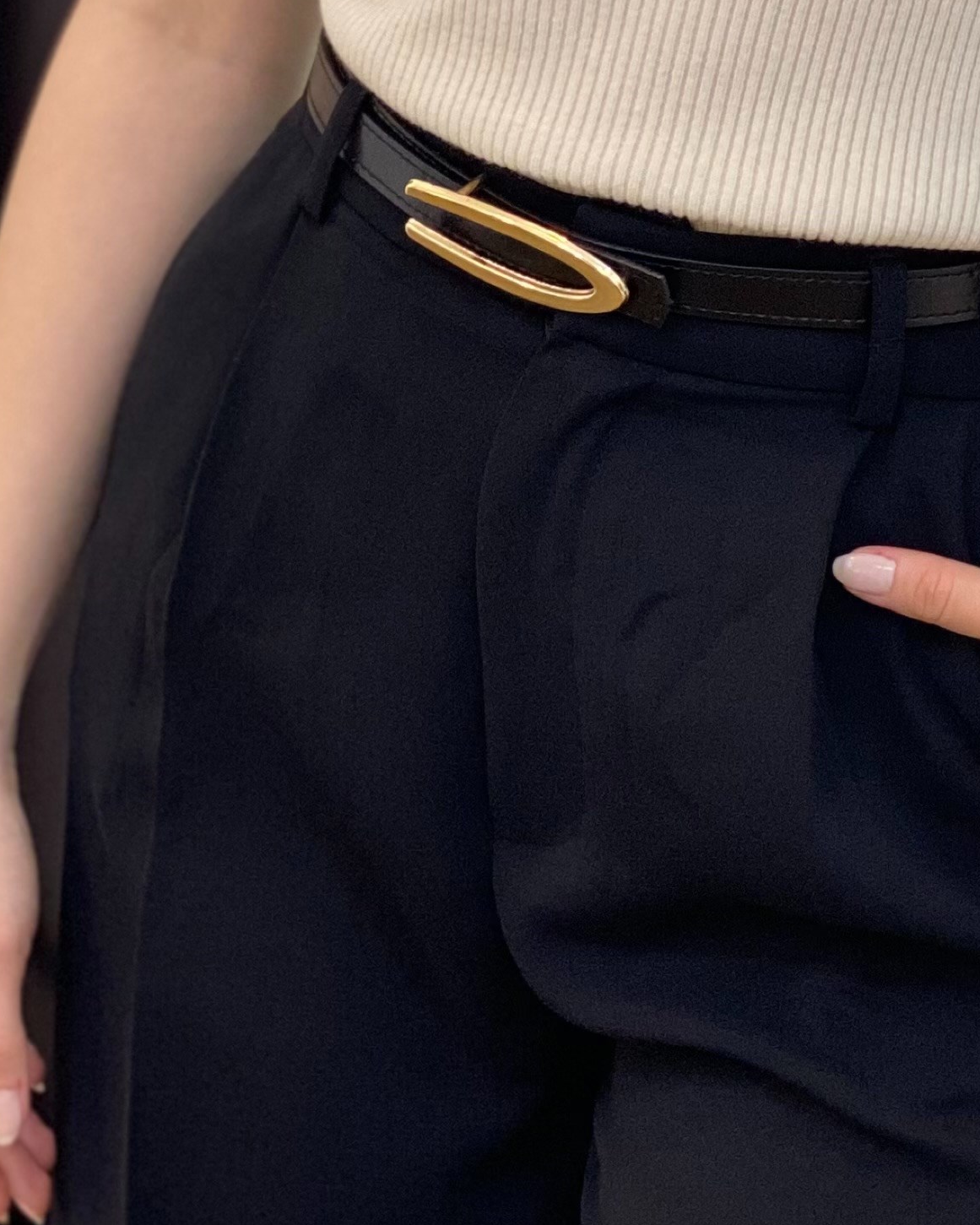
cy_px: -333
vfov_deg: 13.2
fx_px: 5111
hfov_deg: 10.9
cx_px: 874
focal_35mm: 141
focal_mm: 6
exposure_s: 1/100
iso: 100
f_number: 2
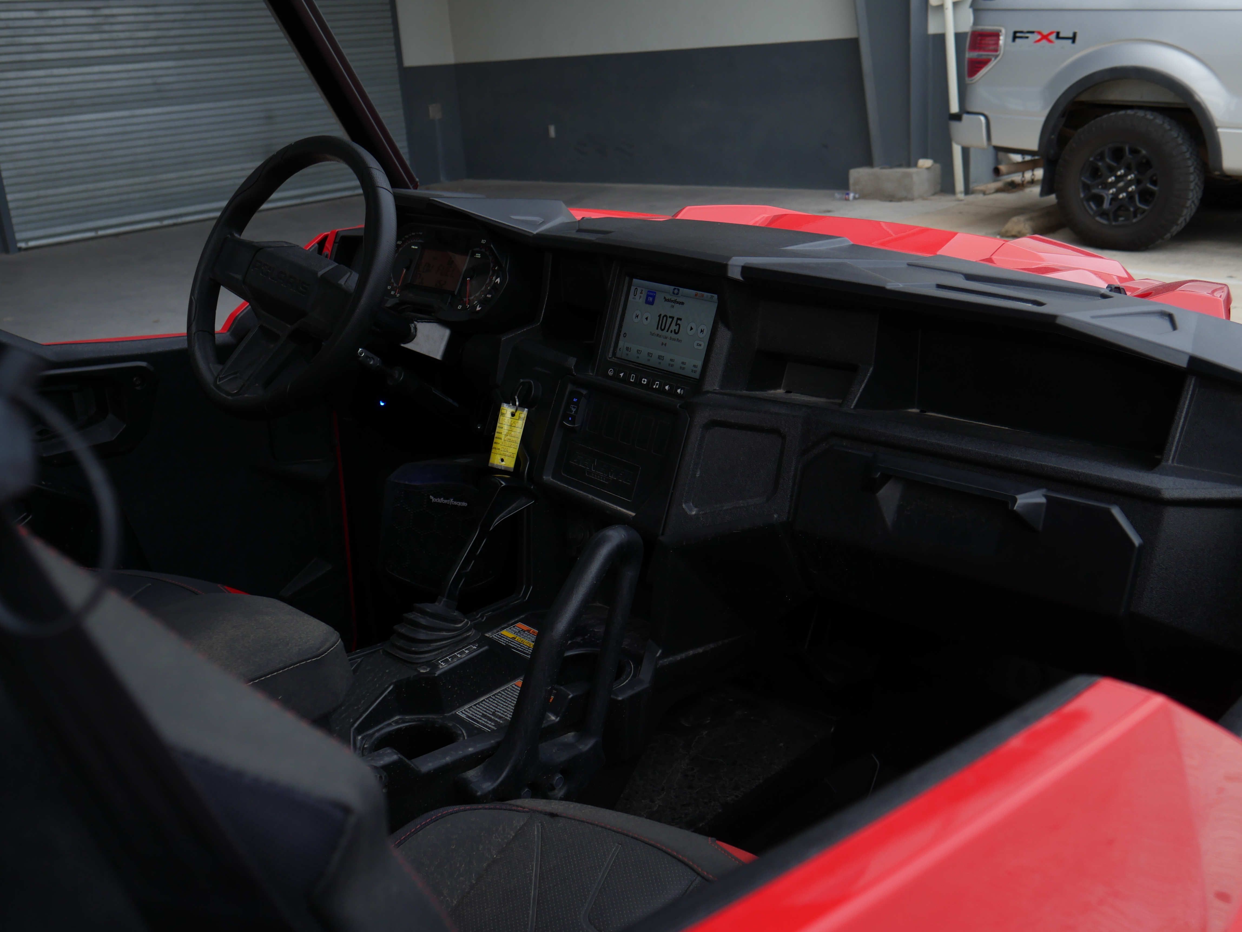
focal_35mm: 34
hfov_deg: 53.9
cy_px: 466
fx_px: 1220
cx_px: 621
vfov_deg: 41.8
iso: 200
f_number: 4.5
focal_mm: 17
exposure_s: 1/160
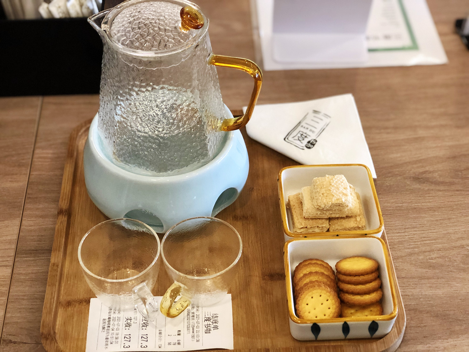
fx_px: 772
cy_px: 176
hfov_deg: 33.8
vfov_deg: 25.7
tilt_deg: -46.8
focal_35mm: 57
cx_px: 234
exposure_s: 1/33
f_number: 2.8
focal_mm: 6.6
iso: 250
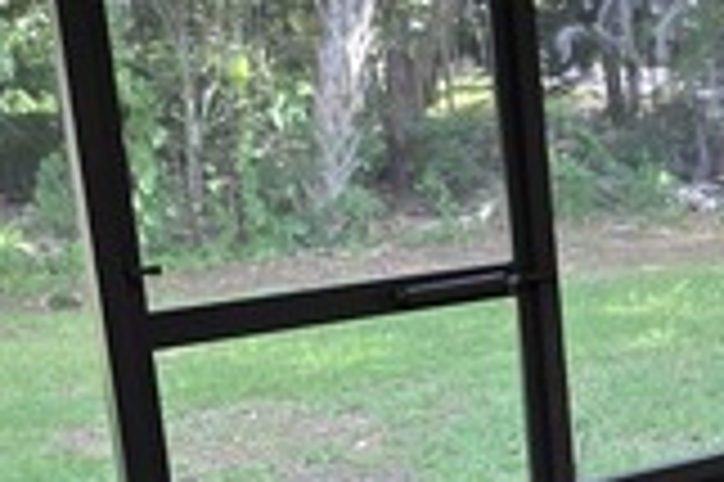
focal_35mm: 99
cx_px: 893
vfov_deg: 13.7
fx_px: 1989
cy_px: 432
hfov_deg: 19.3
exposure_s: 1/120
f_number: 1.7
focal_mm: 6.3
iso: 125
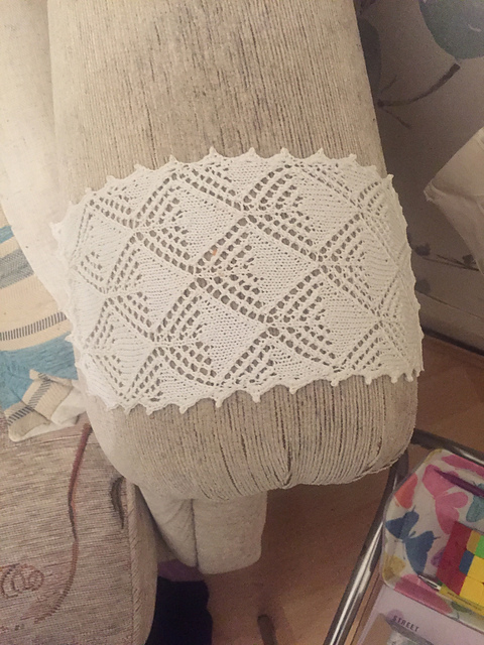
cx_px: 242
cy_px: 322
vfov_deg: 61.7
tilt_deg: -82.6
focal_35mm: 29
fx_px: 541
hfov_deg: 48.2
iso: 400
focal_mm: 4.15
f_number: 2.2
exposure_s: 1/17
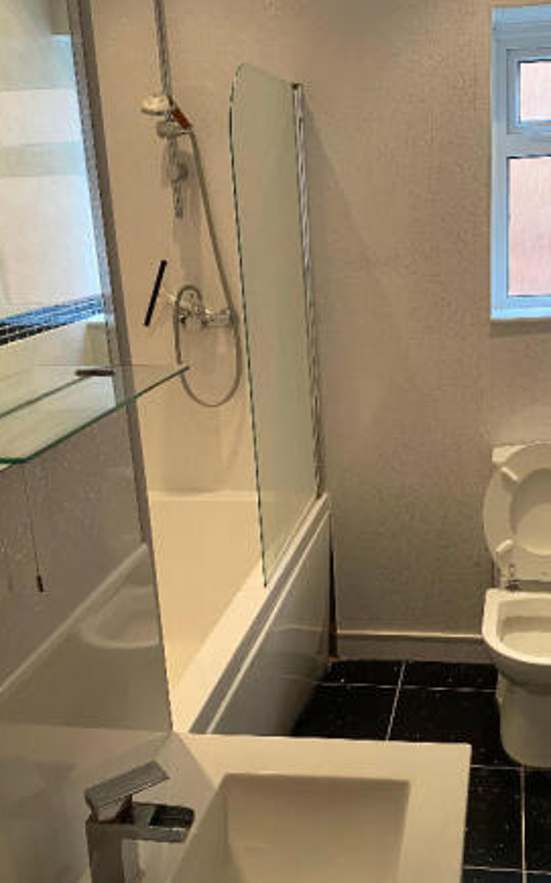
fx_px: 890
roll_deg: +2.0
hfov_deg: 34.0
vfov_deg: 52.8
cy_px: 443
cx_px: 383
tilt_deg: -16.0
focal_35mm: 37
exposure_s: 1/50
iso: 160
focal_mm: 4.25
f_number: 1.8
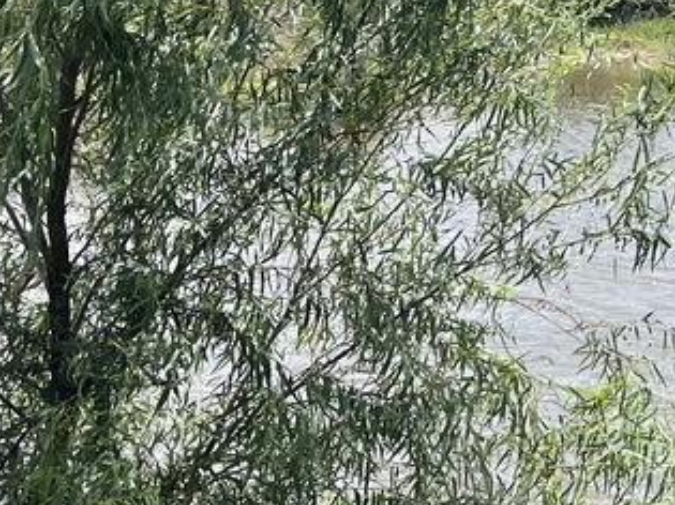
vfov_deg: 12.3
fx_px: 2320
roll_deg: -2.3
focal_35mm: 119
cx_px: 814
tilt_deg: -4.2
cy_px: 4
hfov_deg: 15.9
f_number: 1.5
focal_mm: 5.7
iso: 50
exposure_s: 1/4444
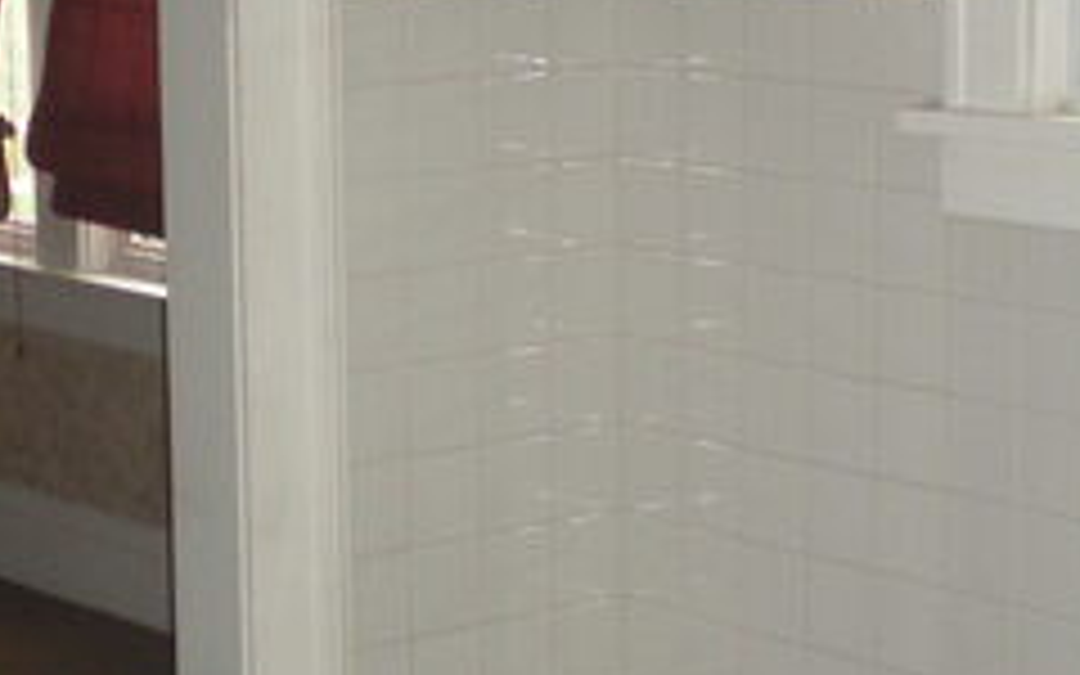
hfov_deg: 18.6
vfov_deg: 11.7
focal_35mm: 112
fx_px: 3297
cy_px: 290
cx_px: 464
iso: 195
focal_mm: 6.3
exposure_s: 1/60
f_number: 3.1
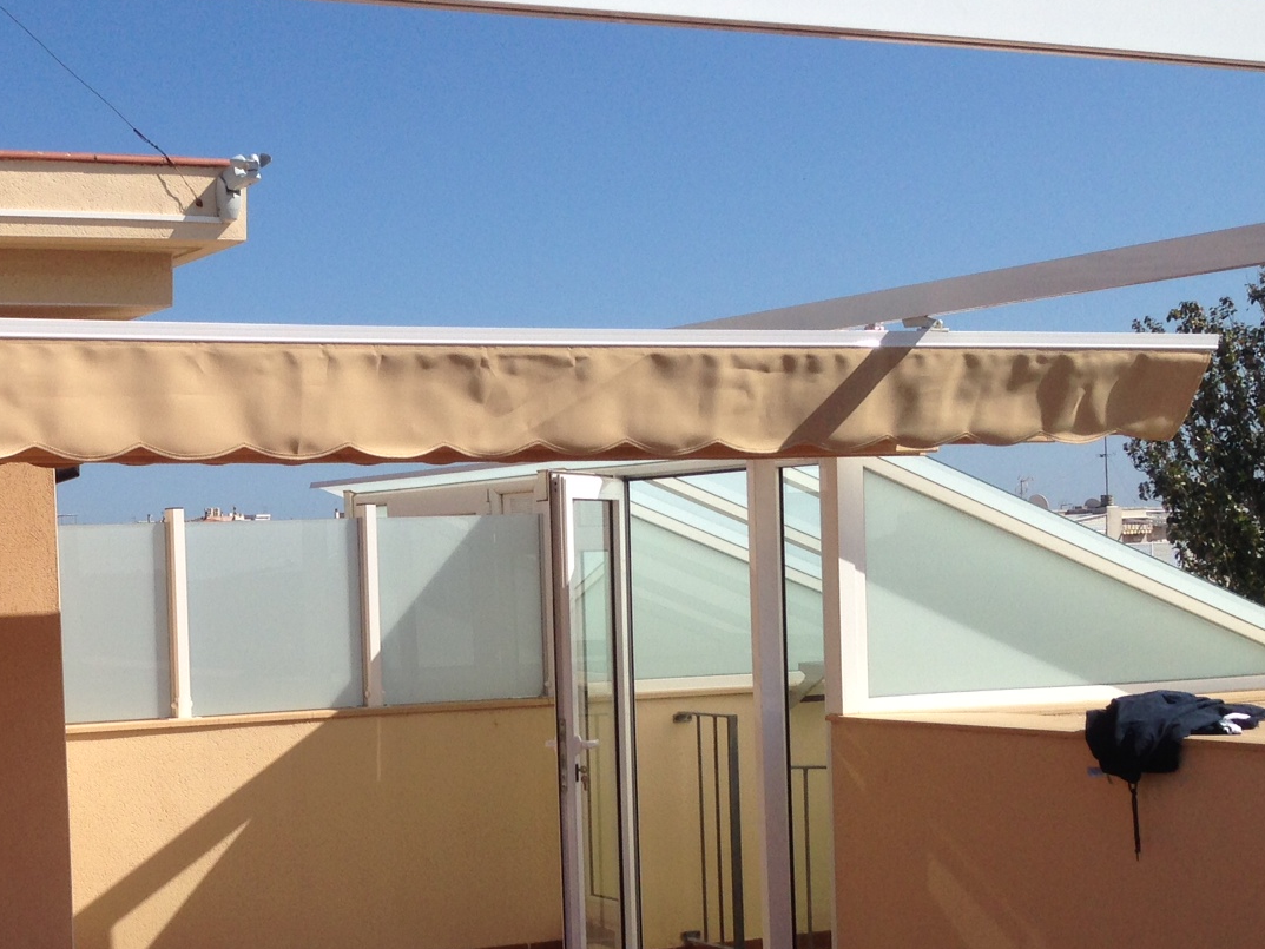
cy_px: 633
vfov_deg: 23.2
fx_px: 2303
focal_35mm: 63
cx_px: 65
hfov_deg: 29.1
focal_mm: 4.12
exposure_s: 1/2463
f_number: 2.4
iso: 50
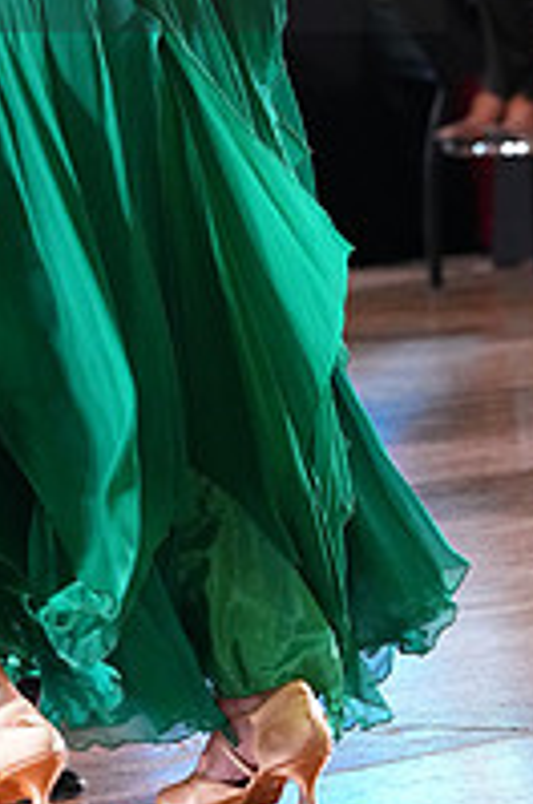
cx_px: -111
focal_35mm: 336
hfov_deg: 4.1
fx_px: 7488
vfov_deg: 6.1
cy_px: -101
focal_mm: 115
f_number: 4.5
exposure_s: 1/400
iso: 6400
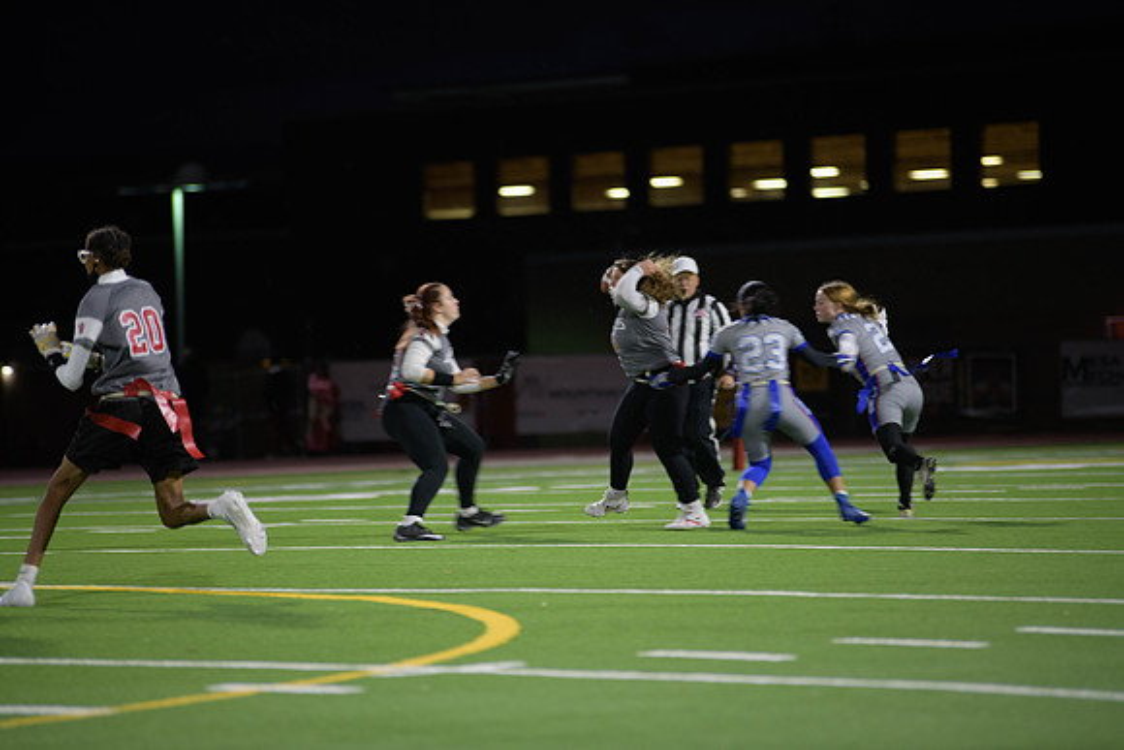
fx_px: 6246
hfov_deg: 10.3
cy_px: 375
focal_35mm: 200
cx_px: 562
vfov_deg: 6.9
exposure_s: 1/200
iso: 1000
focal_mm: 200
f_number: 2.8
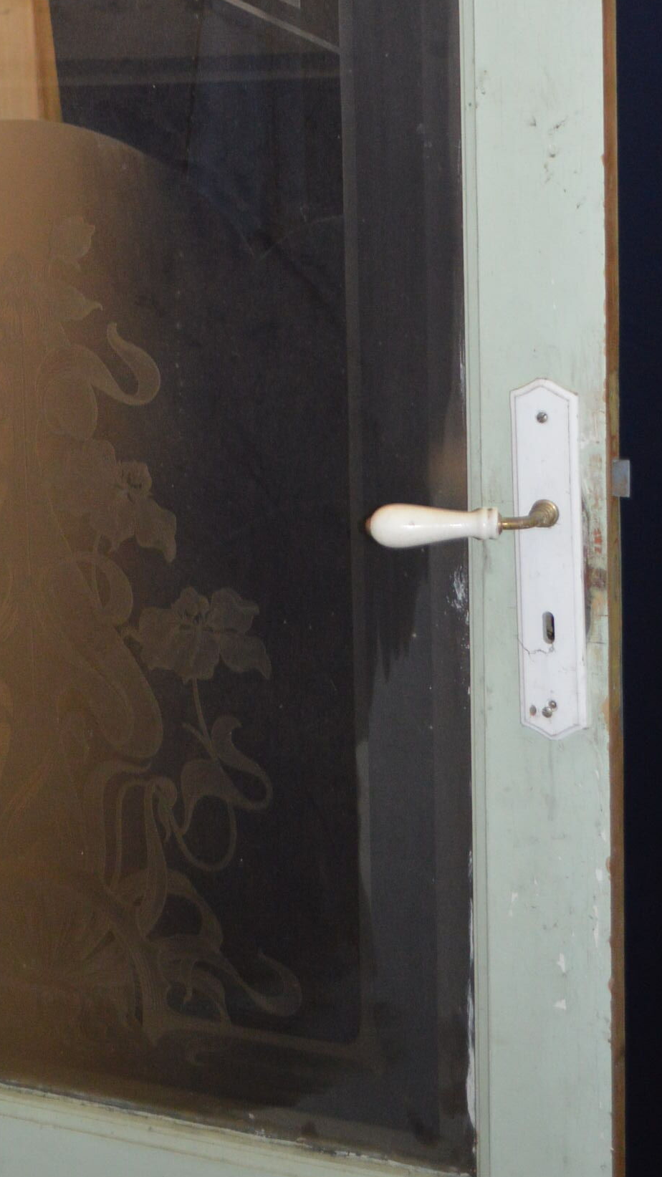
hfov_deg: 17.4
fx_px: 2154
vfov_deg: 29.6
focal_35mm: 69
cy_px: 179
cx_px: 157
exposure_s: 1/60
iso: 1250
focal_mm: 24
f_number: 4
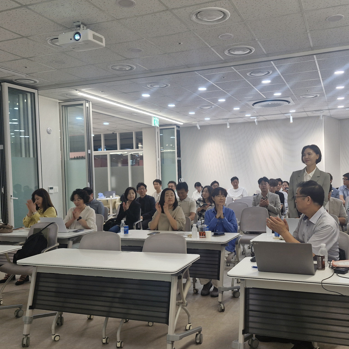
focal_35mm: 32
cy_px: 183
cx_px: 208
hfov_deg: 50.8
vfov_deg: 51.1
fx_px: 365
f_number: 1.8
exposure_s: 1/120
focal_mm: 5.54
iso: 64
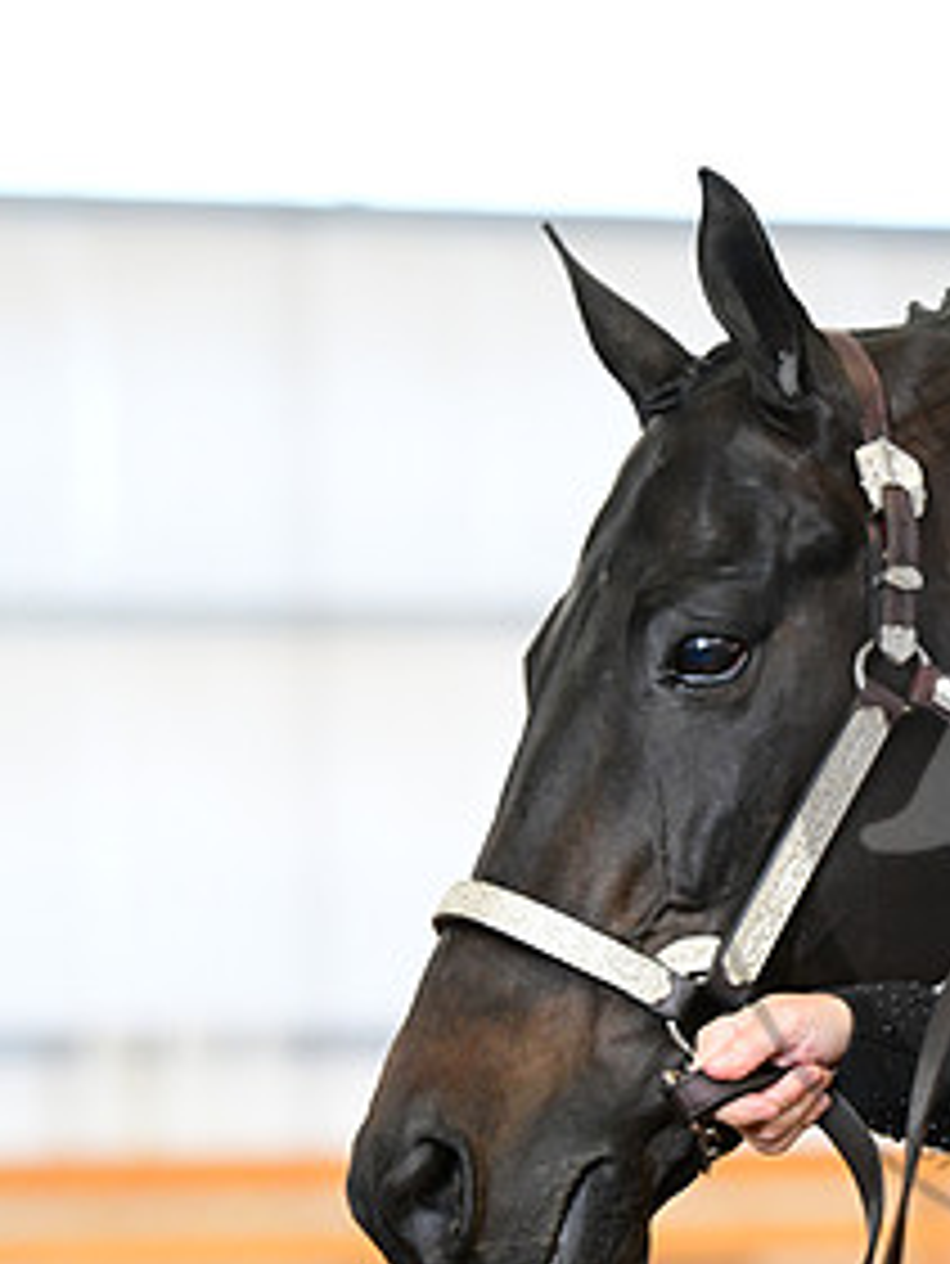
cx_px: 1225
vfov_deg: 6.6
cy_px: 771
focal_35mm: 298
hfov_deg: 5.0
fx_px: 10896
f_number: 4.5
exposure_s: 1/200
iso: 2500
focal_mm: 150
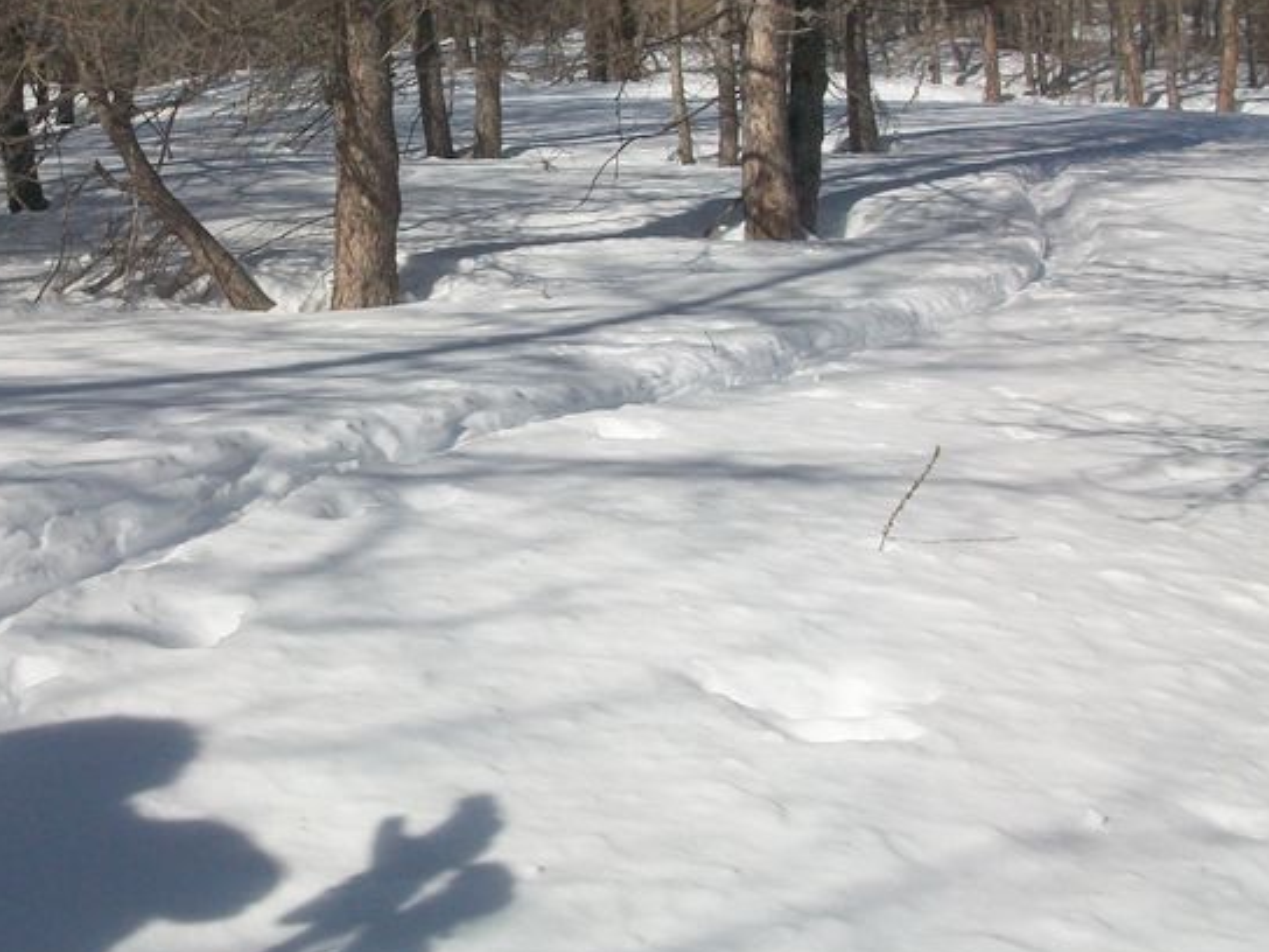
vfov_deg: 29.0
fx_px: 1833
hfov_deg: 38.0
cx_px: 511
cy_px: 341
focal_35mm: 50
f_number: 5.5
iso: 80
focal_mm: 5.7
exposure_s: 1/1000
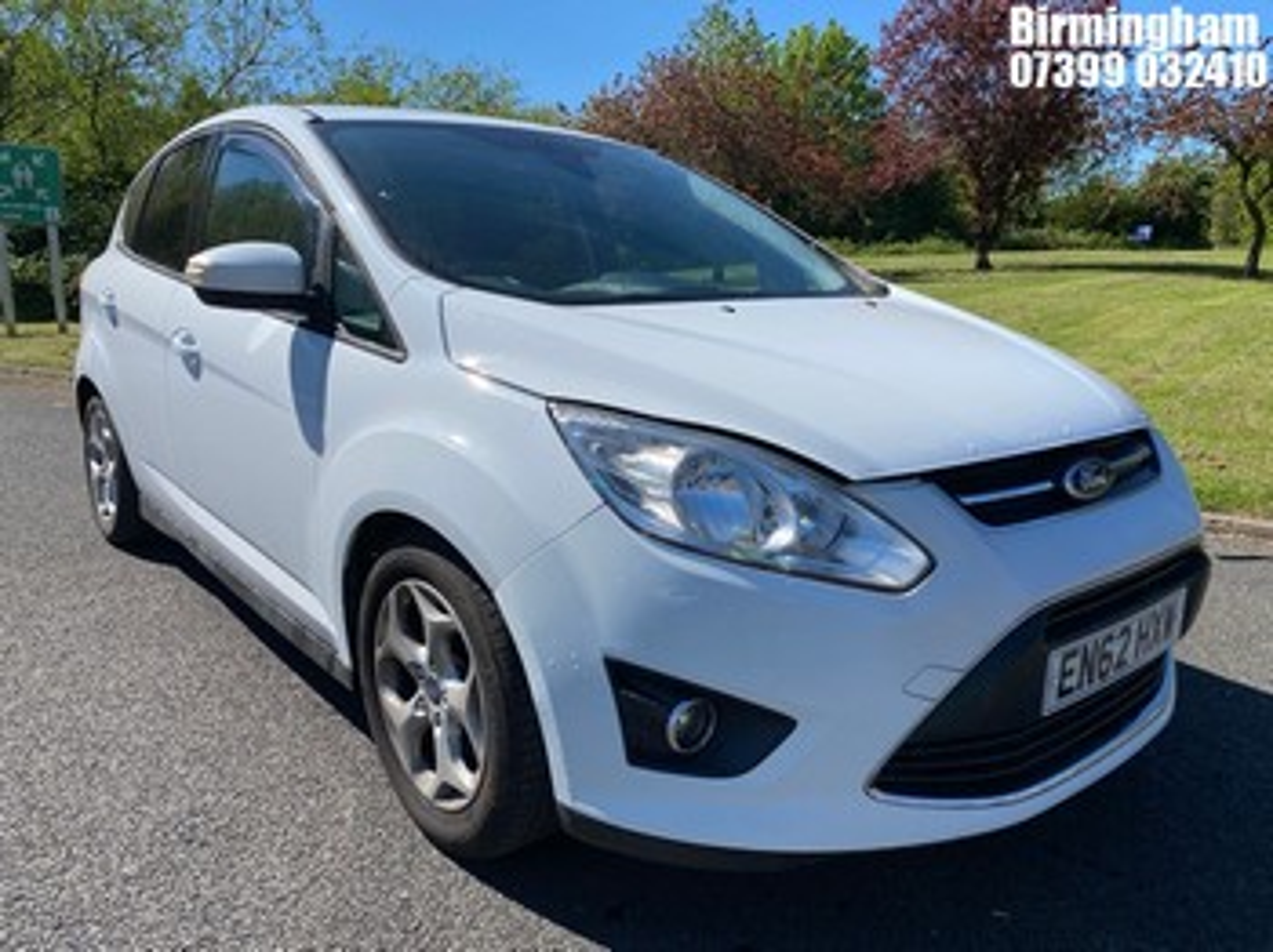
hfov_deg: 67.3
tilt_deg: -10.9
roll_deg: +1.1
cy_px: 476
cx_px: 636
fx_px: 955
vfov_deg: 53.0
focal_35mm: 26
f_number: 1.8
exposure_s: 1/3610
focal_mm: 4.25
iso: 32
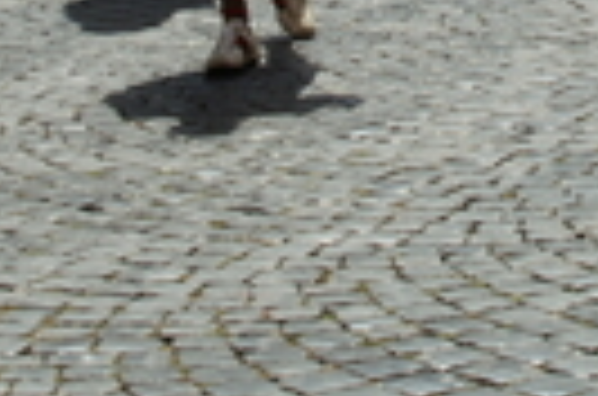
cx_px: 522
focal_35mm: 190
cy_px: -358
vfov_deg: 7.0
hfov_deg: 10.8
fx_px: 3149
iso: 100
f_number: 22
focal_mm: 28
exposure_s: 1/30
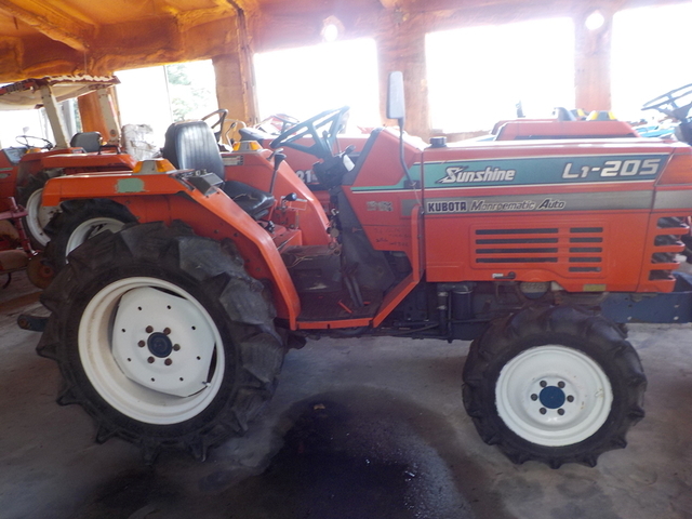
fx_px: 600
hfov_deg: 60.0
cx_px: 346
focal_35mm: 30
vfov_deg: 46.8
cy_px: 260
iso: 125
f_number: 3.3
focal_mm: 4.1
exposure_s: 1/30
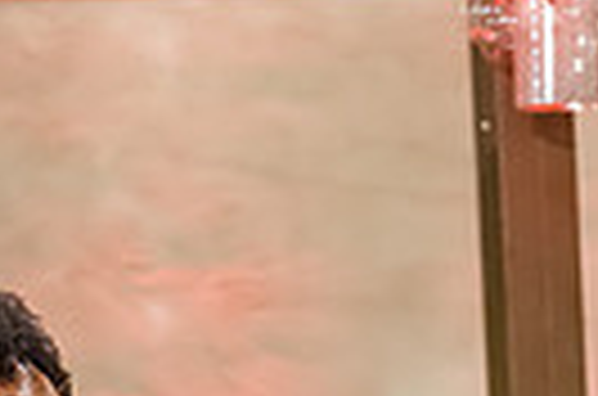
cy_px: 709
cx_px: 382
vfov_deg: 9.3
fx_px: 2320
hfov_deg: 14.7
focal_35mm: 140
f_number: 2.8
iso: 5000
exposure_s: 1/100
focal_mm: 32
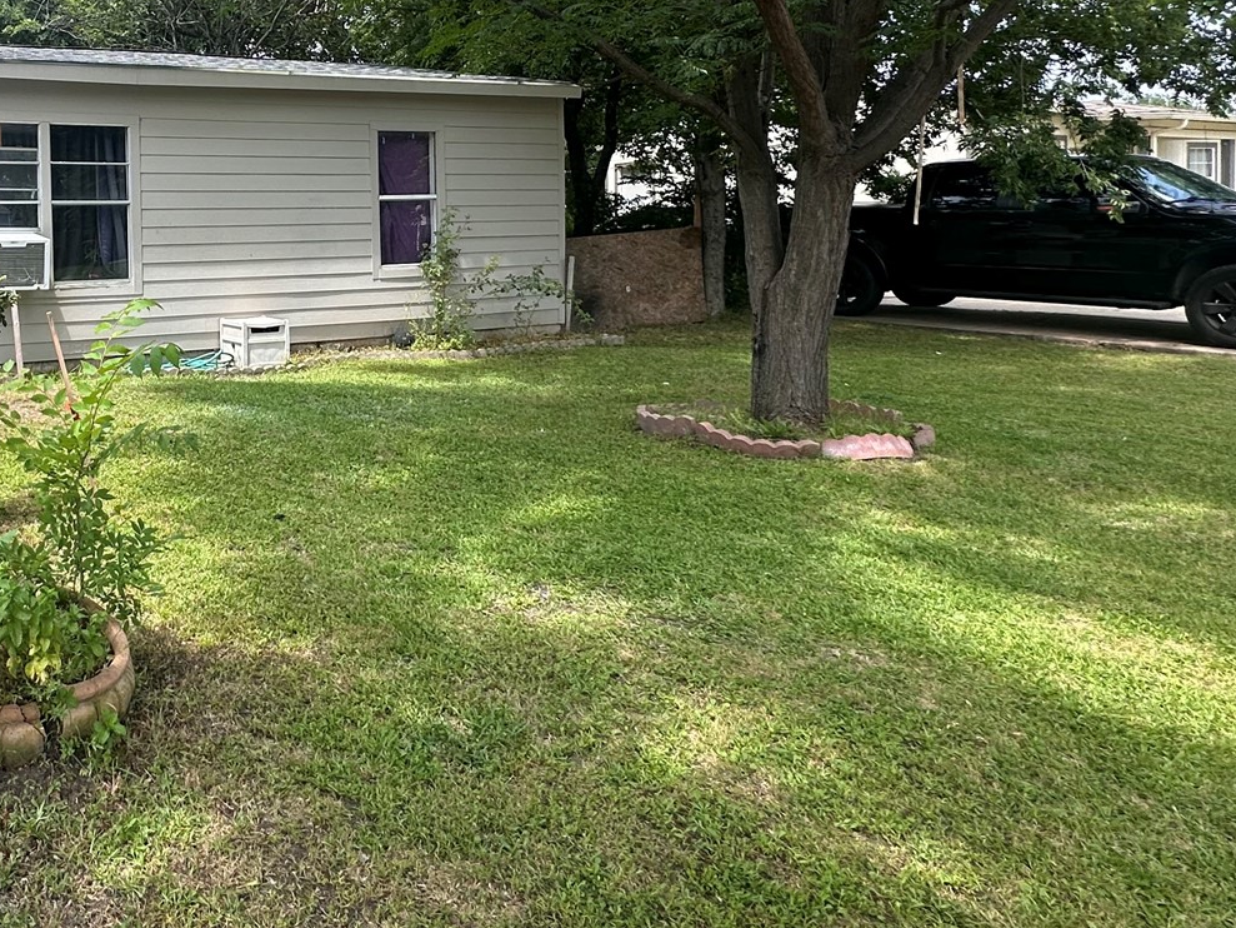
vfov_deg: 46.8
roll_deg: -0.8
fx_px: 1036
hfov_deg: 55.0
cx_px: 165
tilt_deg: -1.6
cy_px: 250
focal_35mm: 29
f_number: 2.2
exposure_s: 1/489
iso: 40
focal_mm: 2.22
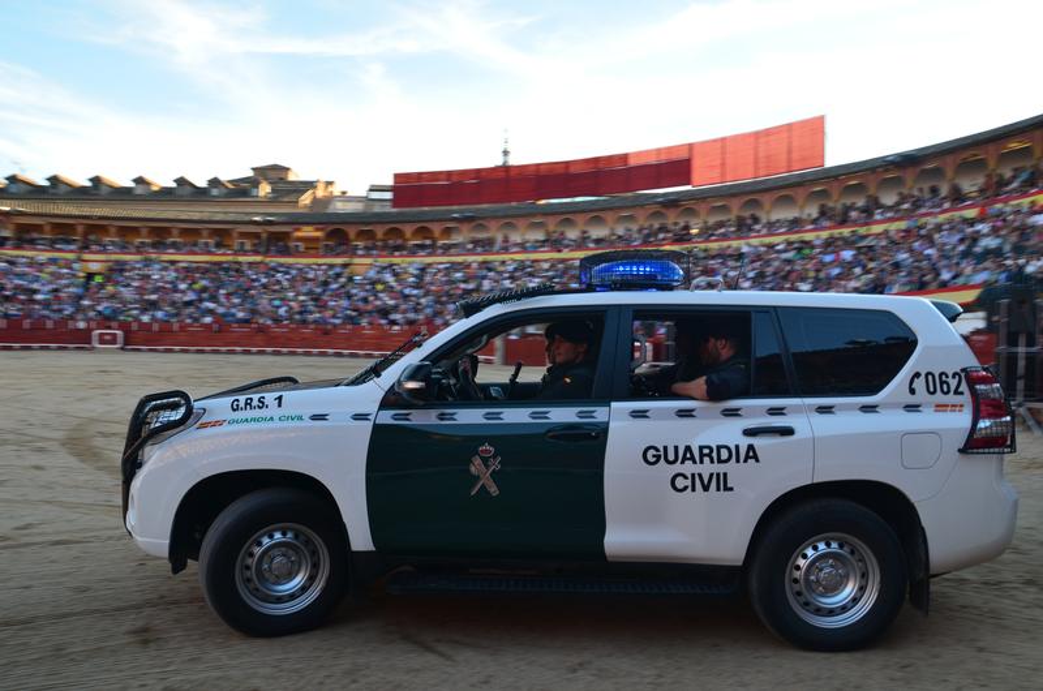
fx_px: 781
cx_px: 522
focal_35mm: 27
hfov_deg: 67.5
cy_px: 346
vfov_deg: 47.7
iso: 250
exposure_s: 1/50
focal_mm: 18
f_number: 8
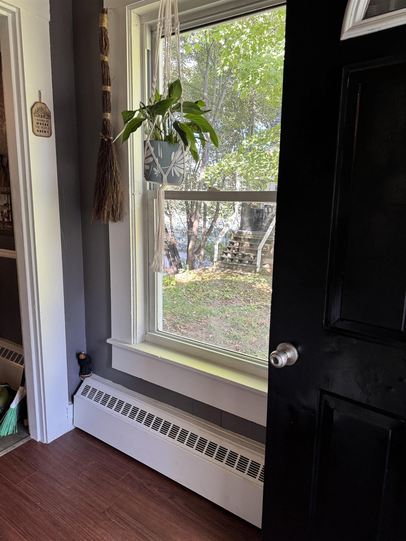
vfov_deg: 71.6
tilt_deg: -12.0
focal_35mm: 24
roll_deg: -1.2
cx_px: 203
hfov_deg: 56.8
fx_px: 375
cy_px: 270
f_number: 1.78
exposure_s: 1/120
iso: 200
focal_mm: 6.76
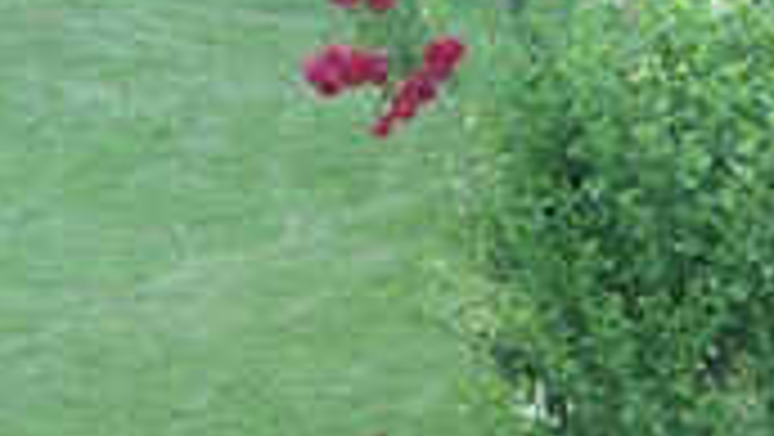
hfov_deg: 10.1
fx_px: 4374
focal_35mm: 213
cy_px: -121
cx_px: 382
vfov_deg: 5.7
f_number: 3.5
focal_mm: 15.9
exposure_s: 1/41.1
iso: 55
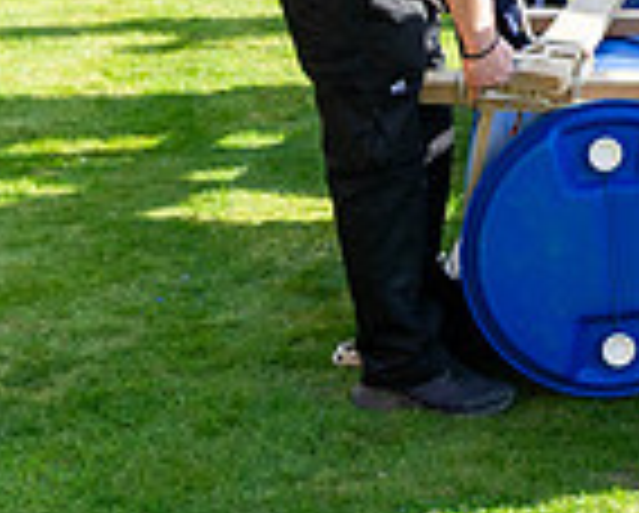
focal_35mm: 118
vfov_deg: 12.3
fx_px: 2235
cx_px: 895
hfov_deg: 15.3
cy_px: -317
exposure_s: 1/500
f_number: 8
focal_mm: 24
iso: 800
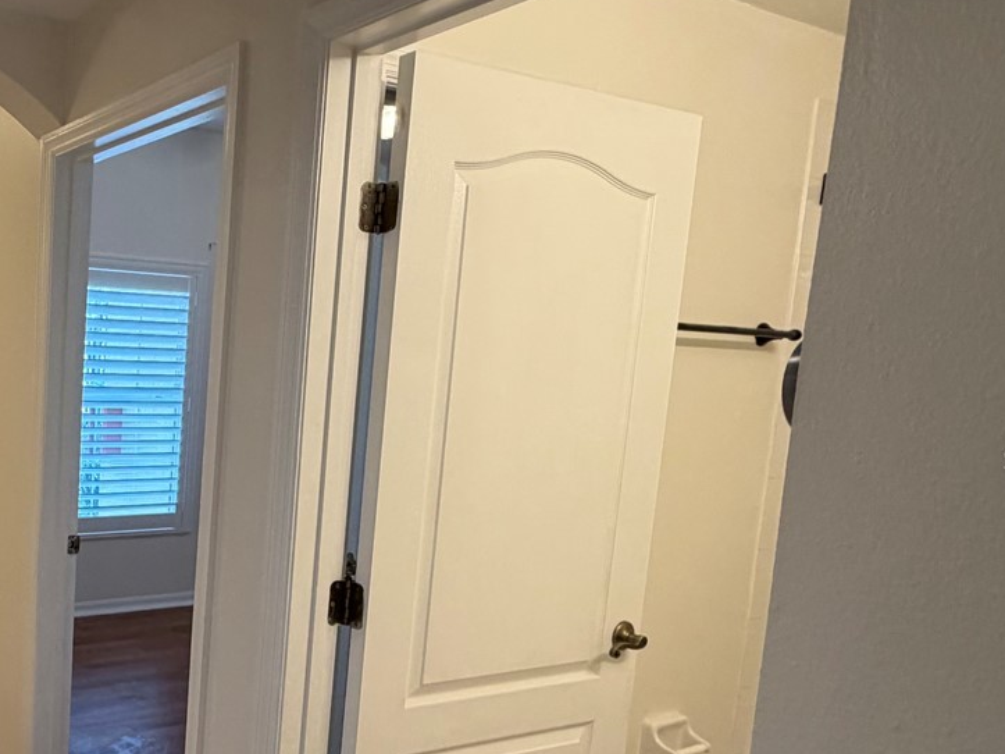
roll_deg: -1.7
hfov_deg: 48.9
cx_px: 22
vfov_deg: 45.1
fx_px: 900
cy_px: 459
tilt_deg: -7.4
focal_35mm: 31
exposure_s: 1/120
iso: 250
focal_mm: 2.22
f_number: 2.2
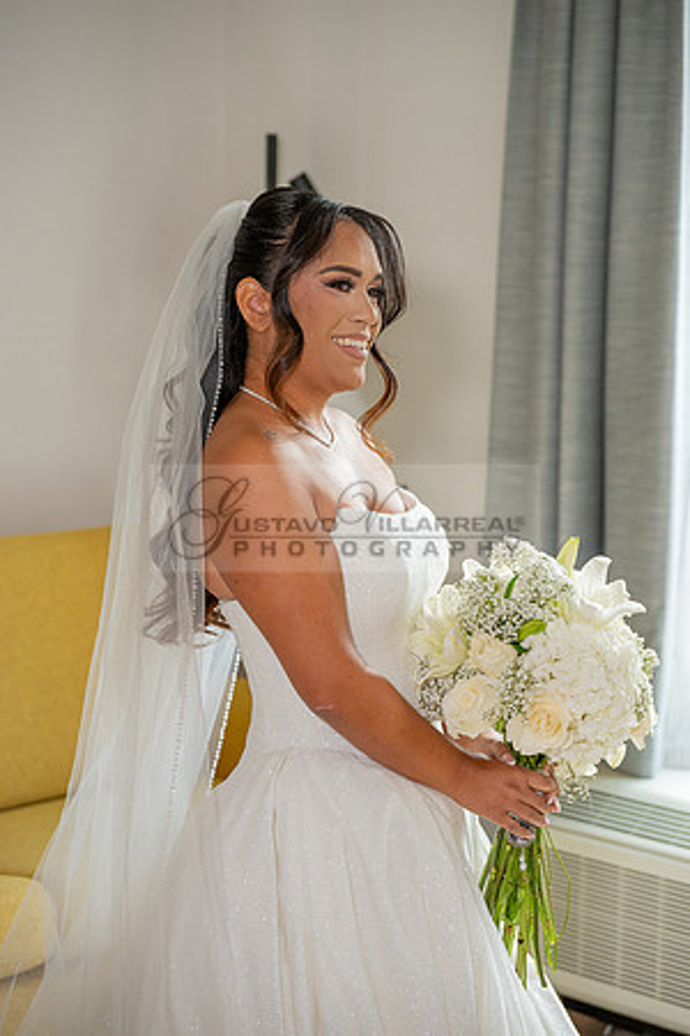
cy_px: 518
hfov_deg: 18.9
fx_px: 2070
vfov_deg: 28.1
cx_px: 345
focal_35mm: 72
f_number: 4
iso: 1250
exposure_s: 1/200
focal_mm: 72
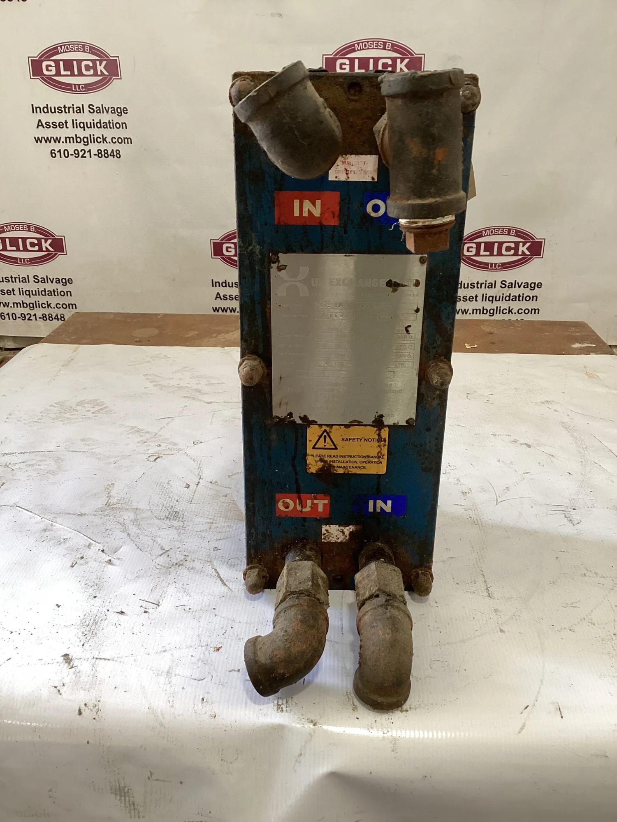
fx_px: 737
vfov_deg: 58.4
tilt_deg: -23.7
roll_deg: +1.4
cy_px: 411
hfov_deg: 45.4
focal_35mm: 31
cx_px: 308
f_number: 2.4
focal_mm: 3.3
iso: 100
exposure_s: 1/50
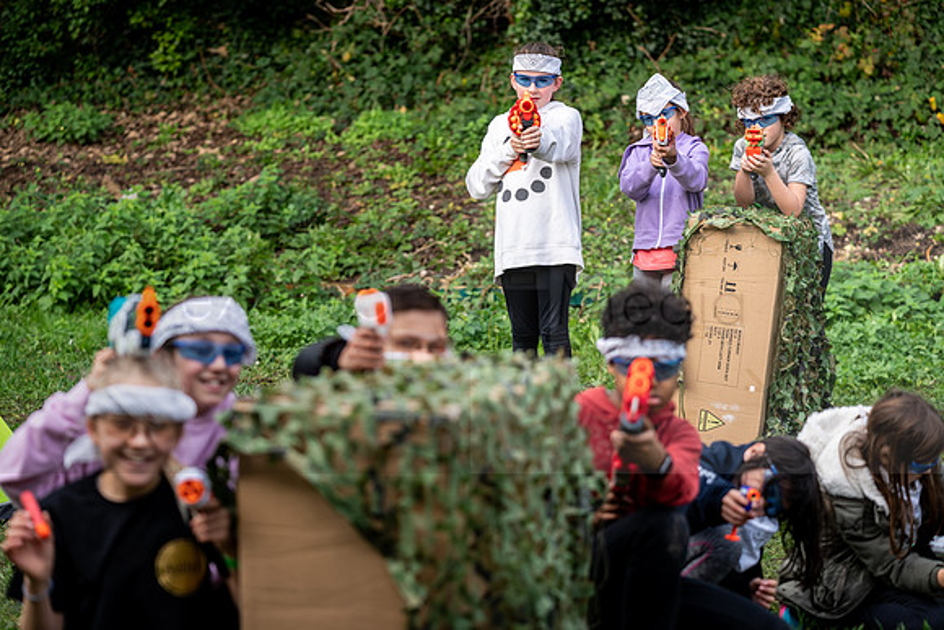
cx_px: 469
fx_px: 2600
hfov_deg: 20.6
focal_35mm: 99
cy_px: 317
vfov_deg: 13.8
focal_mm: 95
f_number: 2.8
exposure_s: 1/320
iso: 100
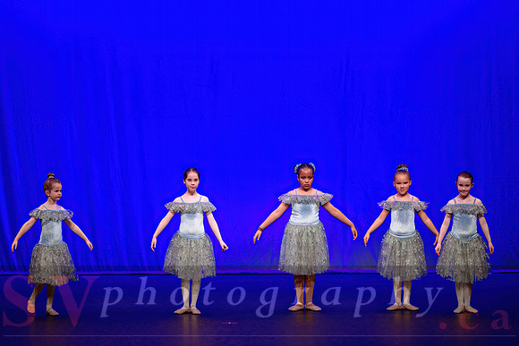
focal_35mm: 141
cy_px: 165
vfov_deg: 9.7
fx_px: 2040
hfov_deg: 14.5
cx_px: 247
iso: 1600
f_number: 2.8
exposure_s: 1/400
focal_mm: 135
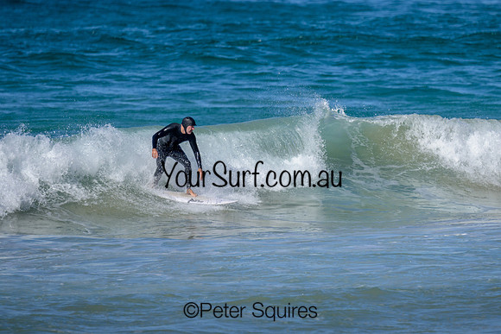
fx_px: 15297
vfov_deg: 1.3
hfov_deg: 1.9
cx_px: 254
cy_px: 132
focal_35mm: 1099
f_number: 6.3
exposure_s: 1/2000
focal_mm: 800
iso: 280
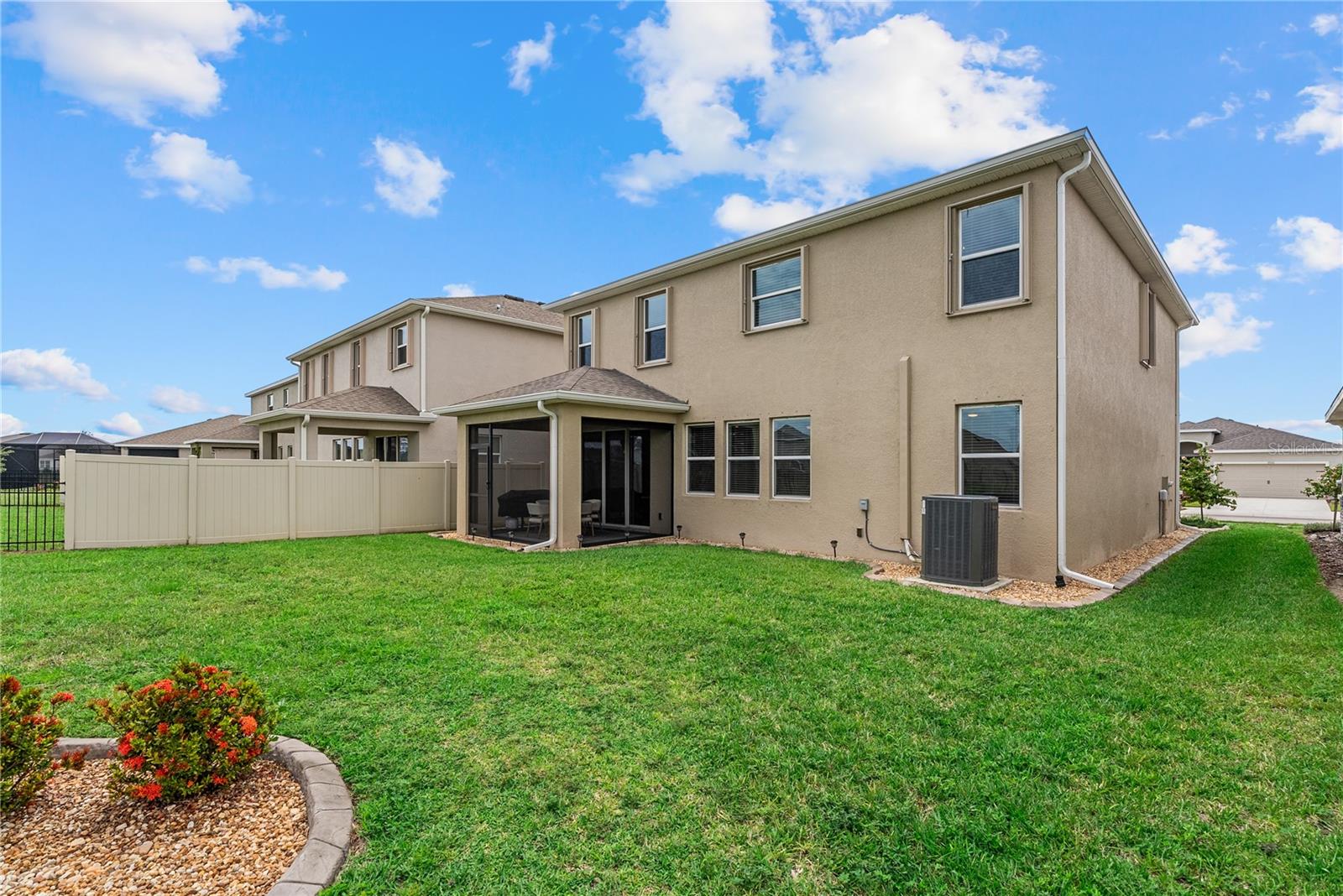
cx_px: 672
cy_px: 448
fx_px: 597
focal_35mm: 16
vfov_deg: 73.8
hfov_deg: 96.7
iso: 400
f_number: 9
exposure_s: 1/640
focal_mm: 16
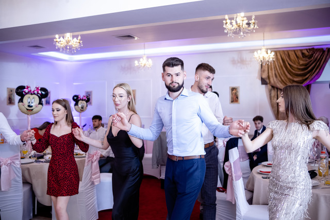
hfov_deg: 54.4
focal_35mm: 35
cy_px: 110
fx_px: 321
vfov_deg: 37.9
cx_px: 165
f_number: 2
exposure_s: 1/200
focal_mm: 23
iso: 1000
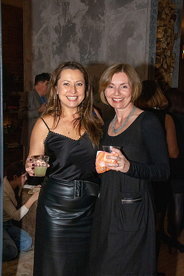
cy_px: 138
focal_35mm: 51
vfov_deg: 38.9
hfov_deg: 26.5
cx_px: 92
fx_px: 391
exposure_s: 1/200
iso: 5000
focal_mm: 34
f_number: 14
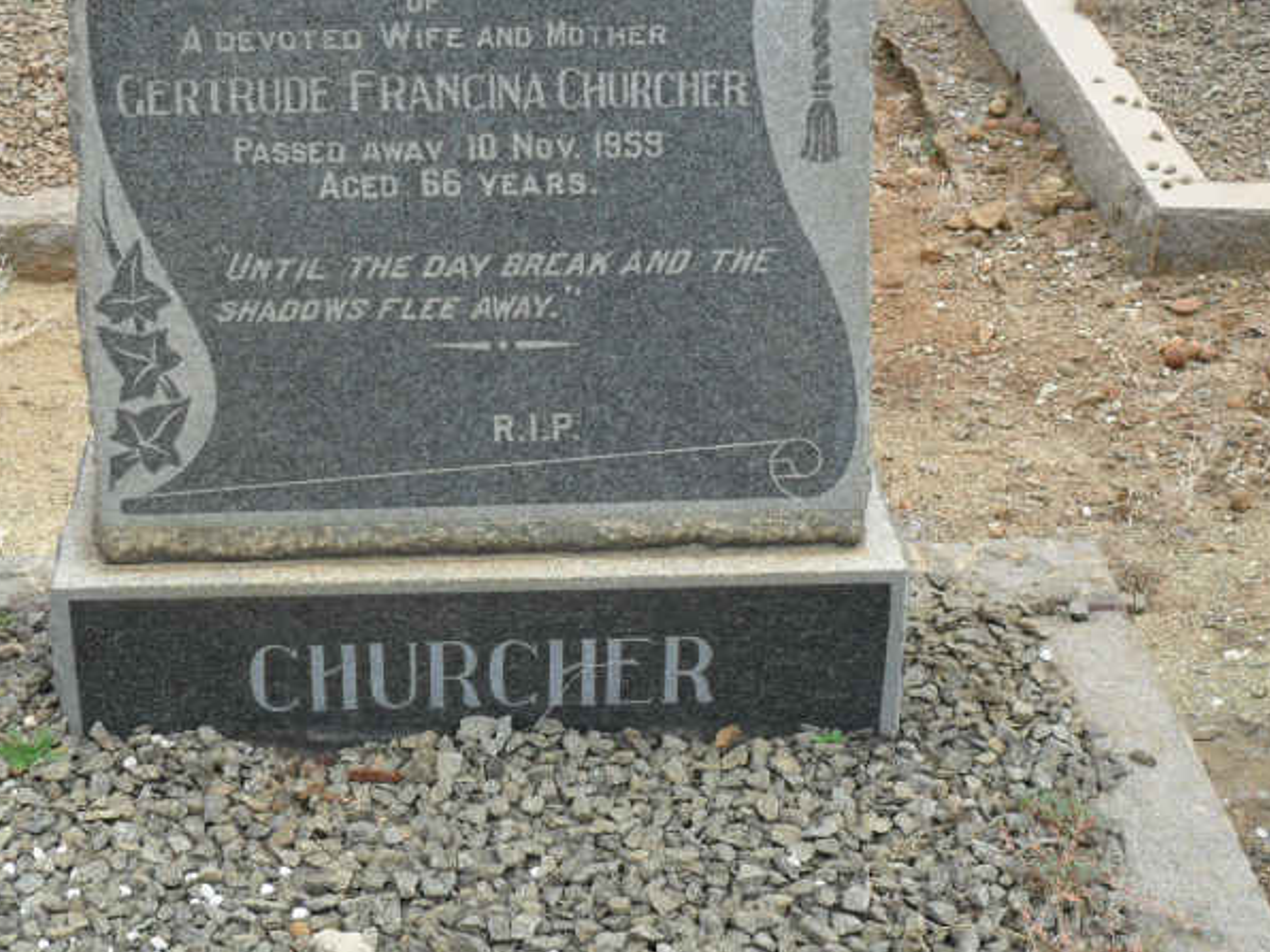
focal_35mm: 67
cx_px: 528
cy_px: 373
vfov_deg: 21.9
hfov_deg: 28.9
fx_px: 2458
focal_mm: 9.3
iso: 100
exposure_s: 1/125
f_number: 5
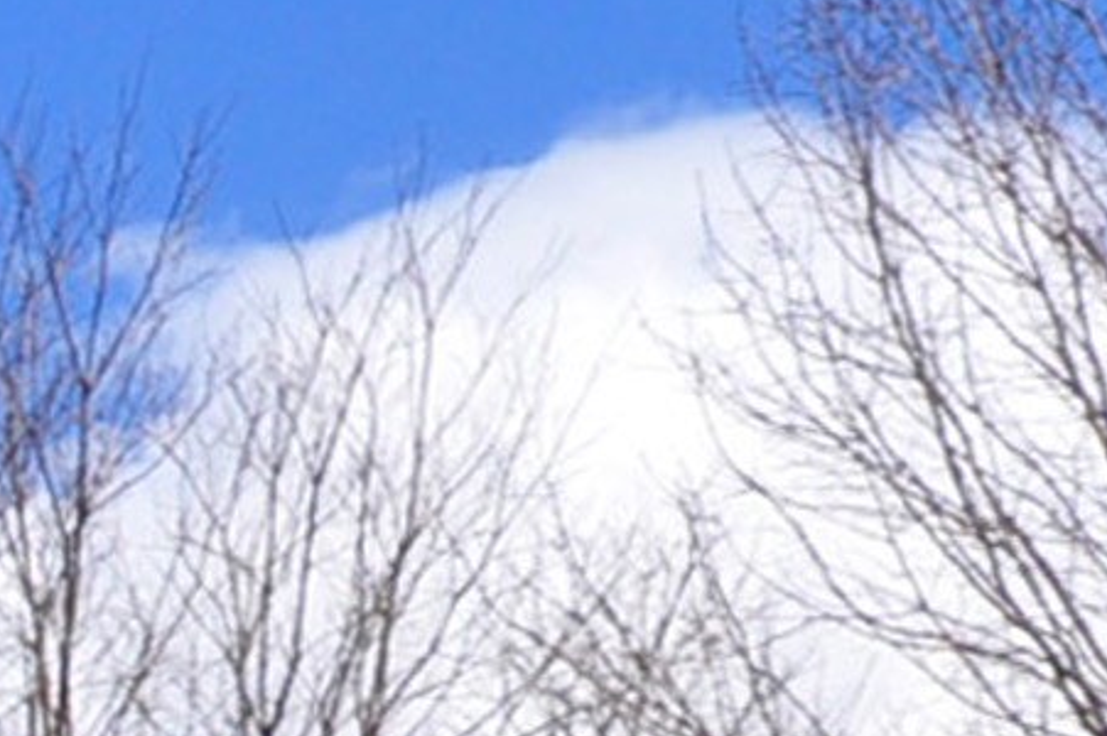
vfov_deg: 6.4
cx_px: -2079
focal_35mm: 193
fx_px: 5930
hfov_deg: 8.9
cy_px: 2349
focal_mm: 20
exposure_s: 1/640
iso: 250
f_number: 8
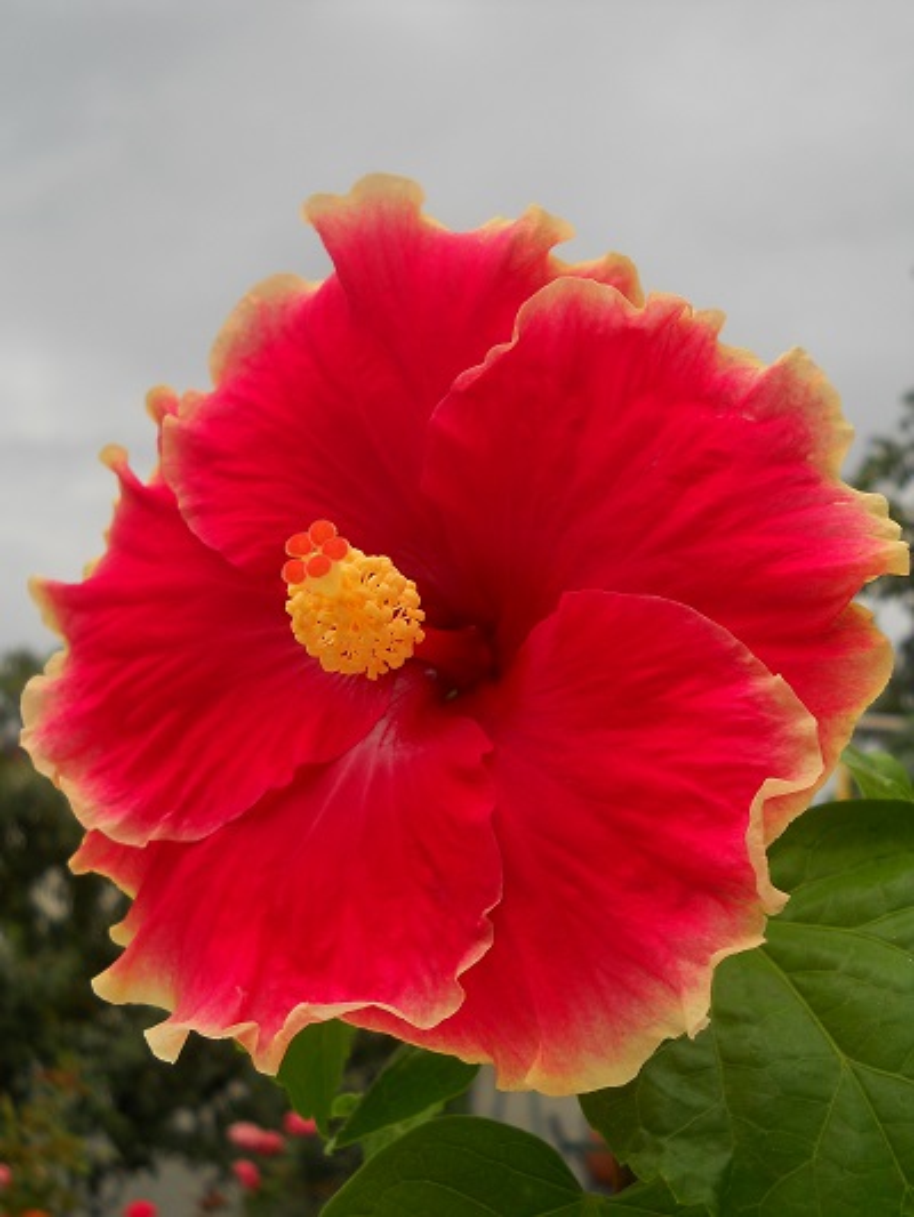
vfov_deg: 39.6
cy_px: 608
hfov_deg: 30.3
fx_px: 1689
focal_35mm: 48
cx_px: 457
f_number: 3.3
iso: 80
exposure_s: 1/200
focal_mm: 7.88
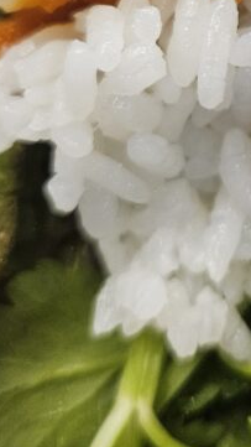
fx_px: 840
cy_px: 43
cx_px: 291
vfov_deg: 28.6
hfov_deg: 16.4
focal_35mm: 71
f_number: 1.8
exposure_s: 1/120
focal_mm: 5.4
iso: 500
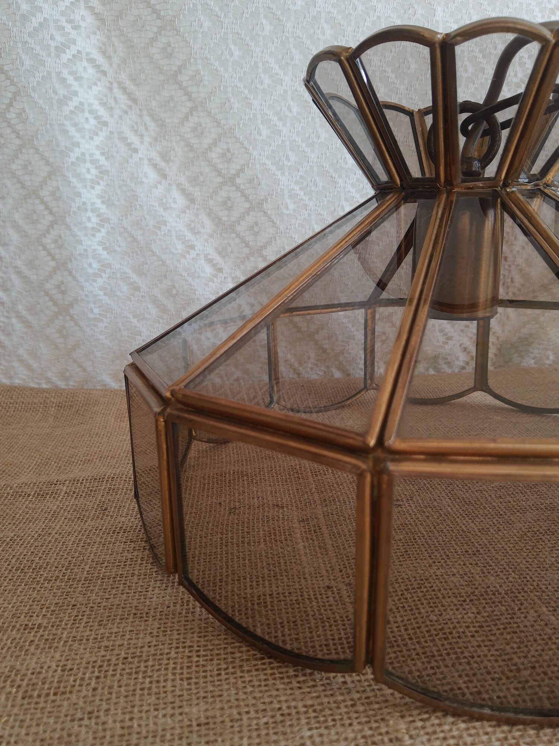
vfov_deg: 67.3
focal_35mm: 26
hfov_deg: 53.1
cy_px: 373
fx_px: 560
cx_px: 280
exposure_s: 1/100
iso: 74
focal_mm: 3.95
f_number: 1.8
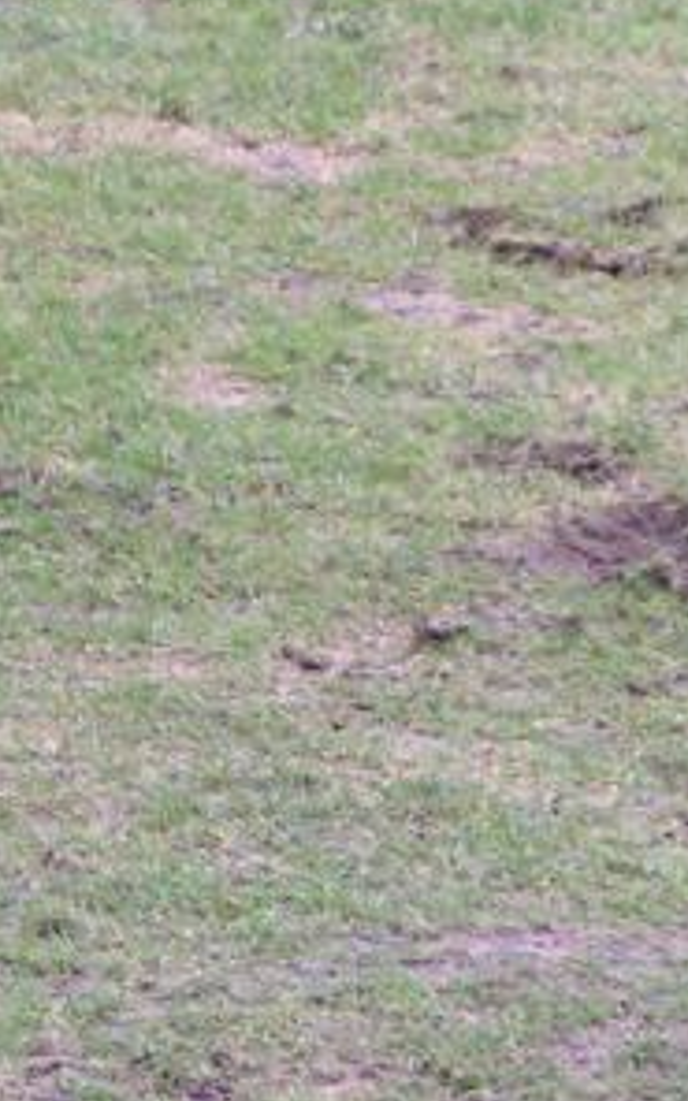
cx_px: 231
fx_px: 18570
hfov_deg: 2.1
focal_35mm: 619
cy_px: 647
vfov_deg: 3.4
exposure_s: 1/125
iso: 200
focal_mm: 33
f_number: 3.5
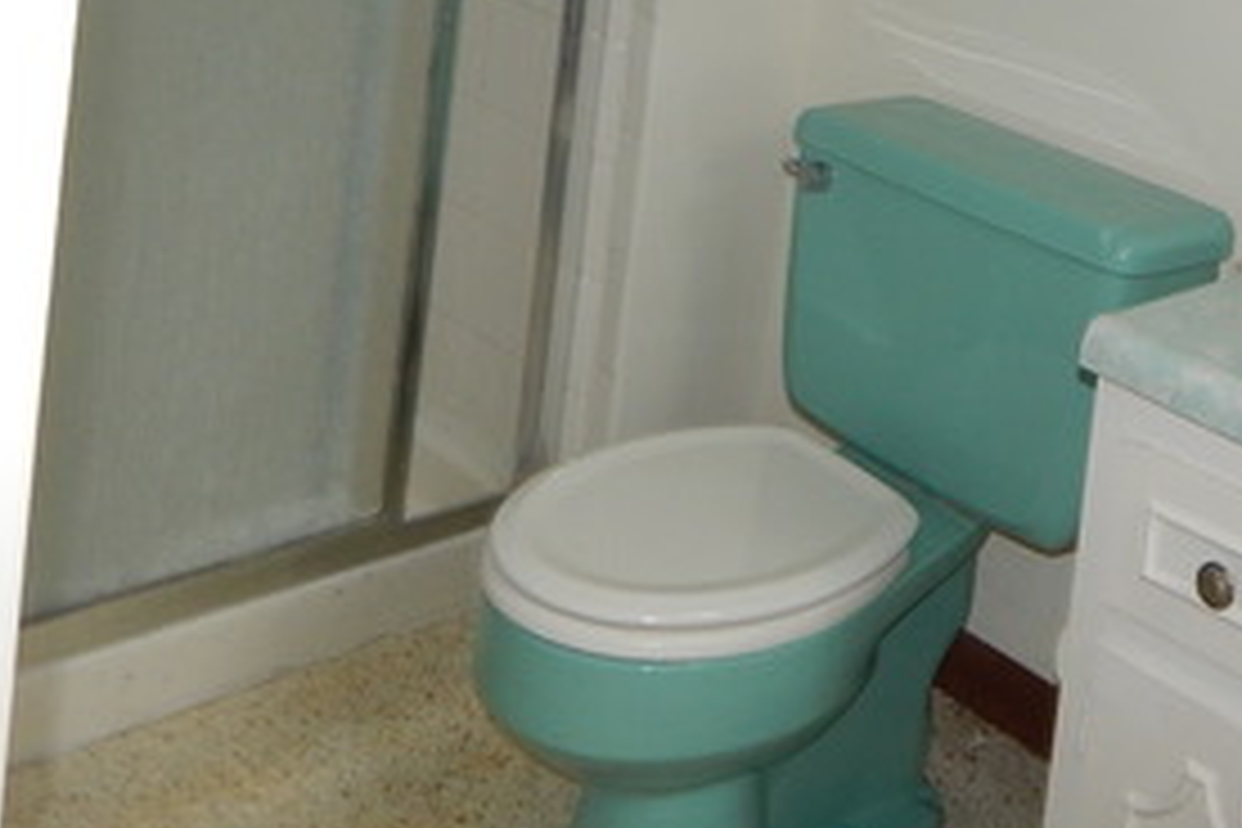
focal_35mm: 53
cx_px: 1098
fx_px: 1828
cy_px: -220
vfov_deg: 23.0
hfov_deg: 35.5
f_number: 3
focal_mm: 4
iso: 200
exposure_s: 1/30
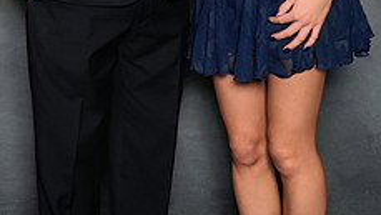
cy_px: -152
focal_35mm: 133
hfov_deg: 16.1
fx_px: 1344
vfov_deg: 8.8
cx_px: 156
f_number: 8
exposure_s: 1/125
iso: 400
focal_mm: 43
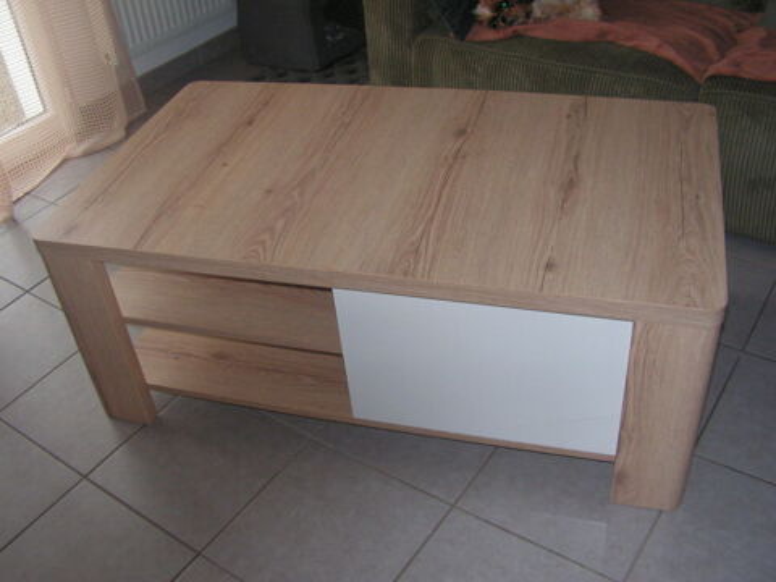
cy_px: 291
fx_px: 807
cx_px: 388
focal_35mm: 36
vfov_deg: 39.7
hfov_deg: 51.4
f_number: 3.2
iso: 200
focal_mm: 6
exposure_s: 1/40
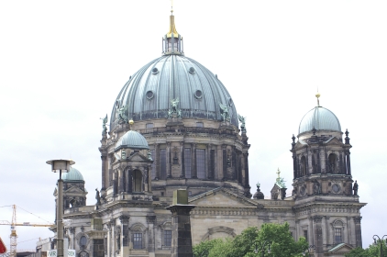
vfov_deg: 18.2
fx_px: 802
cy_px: 153
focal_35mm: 75
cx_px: 236
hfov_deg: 27.1
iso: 100
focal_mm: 35
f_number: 7.1
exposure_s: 1/160
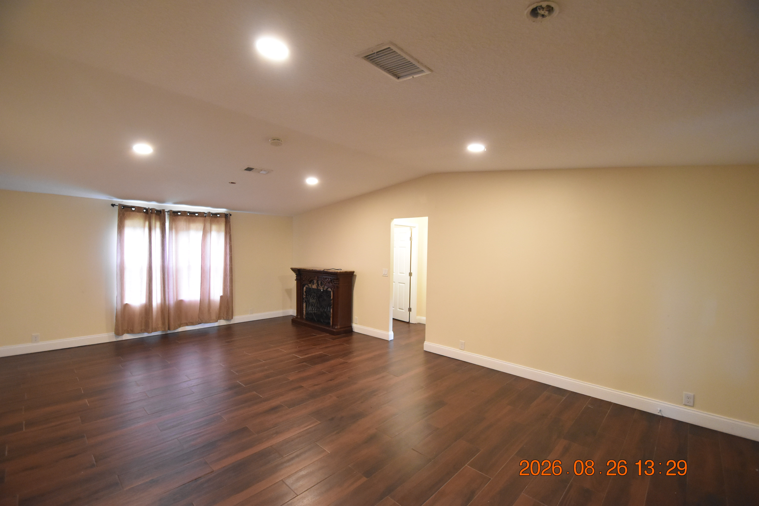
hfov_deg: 100.4
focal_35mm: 15
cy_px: 253
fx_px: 316
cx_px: 380
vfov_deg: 77.3
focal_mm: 10
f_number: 3.5
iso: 2200
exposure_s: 1/60
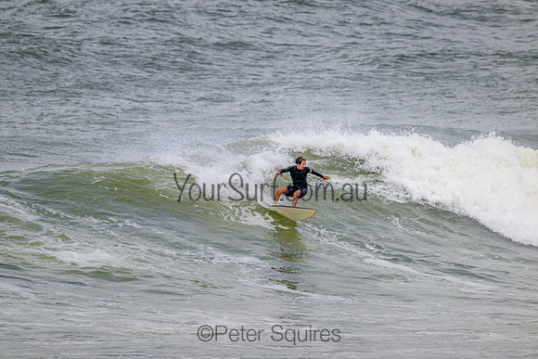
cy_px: 180
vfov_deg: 1.7
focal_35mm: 800
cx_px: 269
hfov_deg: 2.6
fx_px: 11958
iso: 720
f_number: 11
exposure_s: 1/2000
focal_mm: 800
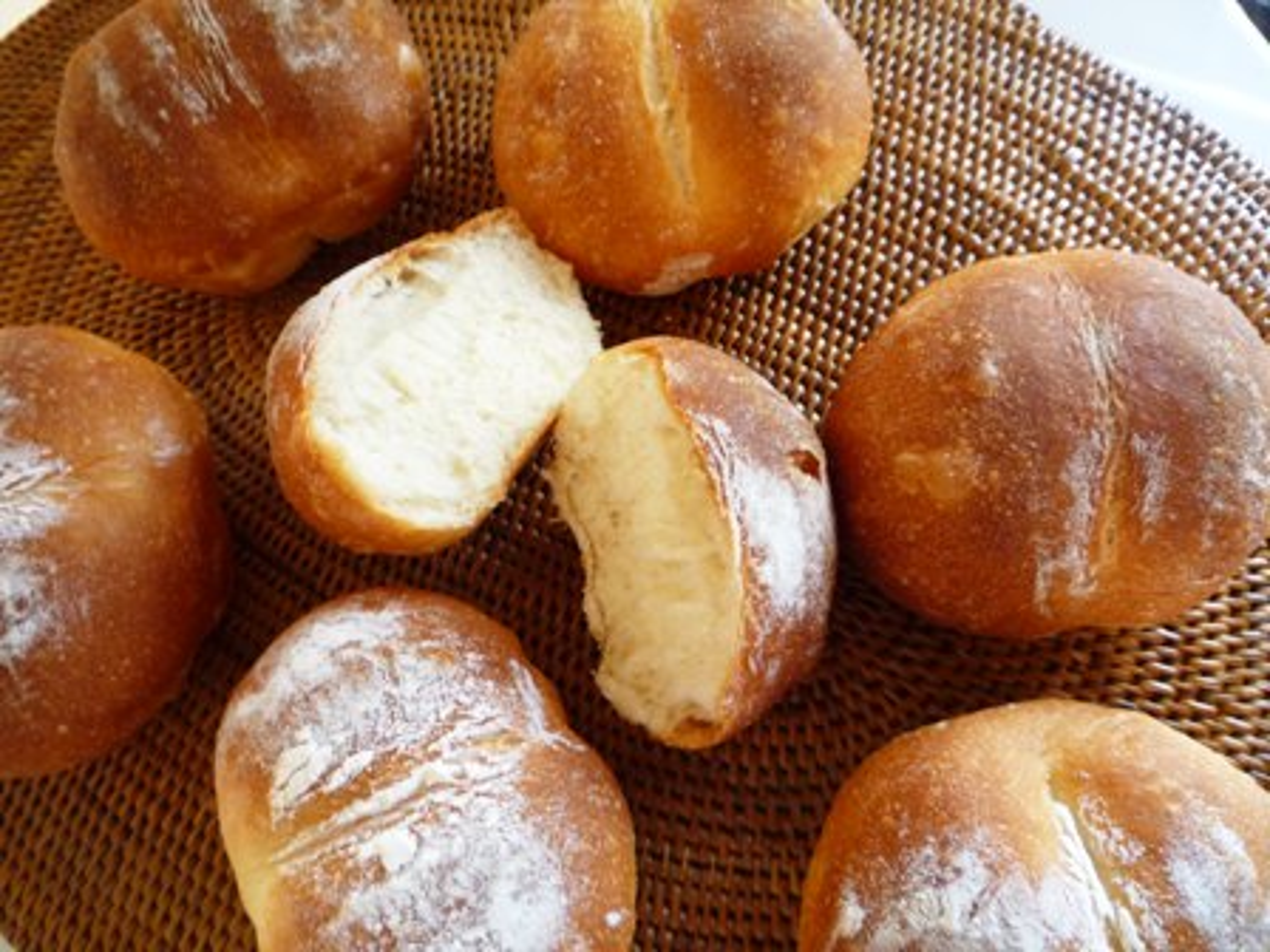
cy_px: 476
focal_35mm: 30
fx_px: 1101
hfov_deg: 60.0
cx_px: 635
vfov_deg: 46.8
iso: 160
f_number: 3.3
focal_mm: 5.2
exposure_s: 1/30
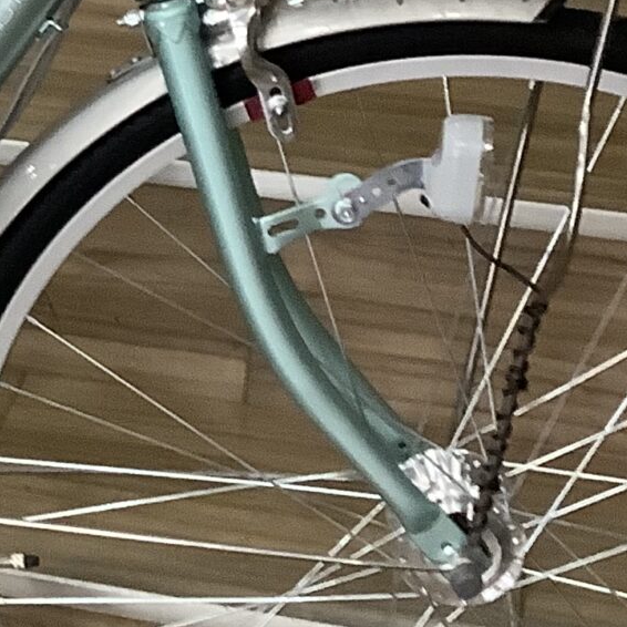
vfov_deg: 14.0
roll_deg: +1.3
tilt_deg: -20.3
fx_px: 2541
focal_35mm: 124
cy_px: 96
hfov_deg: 13.4
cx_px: -268
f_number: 2.4
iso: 320
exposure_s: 1/60
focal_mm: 3.3
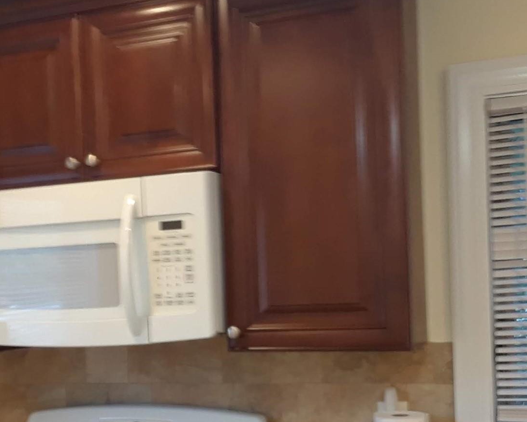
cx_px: 223
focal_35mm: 55
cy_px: 289
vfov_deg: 27.4
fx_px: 858
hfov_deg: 34.1
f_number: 1.9
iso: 50
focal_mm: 2.47
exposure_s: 1/30
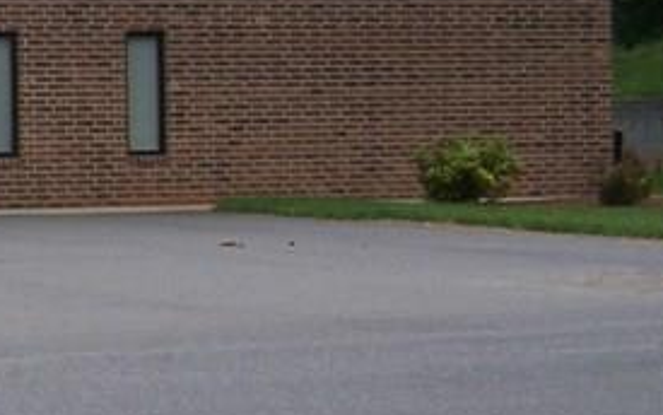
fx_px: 2711
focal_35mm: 150
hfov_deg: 12.9
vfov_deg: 8.7
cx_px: -458
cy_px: 82
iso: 80
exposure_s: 1/640
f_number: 2.8
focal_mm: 6.3
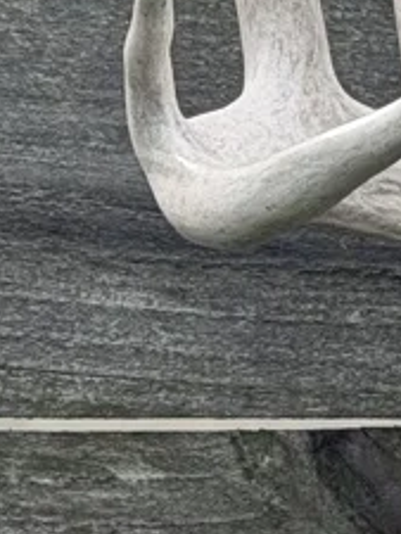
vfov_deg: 5.8
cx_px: 1027
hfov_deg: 4.2
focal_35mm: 343
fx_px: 5293
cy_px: 487
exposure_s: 1/2273
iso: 80
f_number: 1.78
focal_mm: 6.76
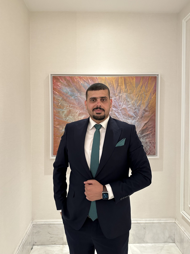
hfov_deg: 54.9
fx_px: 183
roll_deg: -0.1
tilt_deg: -2.0
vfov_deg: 69.4
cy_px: 122
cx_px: 94
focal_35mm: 25
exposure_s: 1/60
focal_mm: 6.86
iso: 500
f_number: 1.78
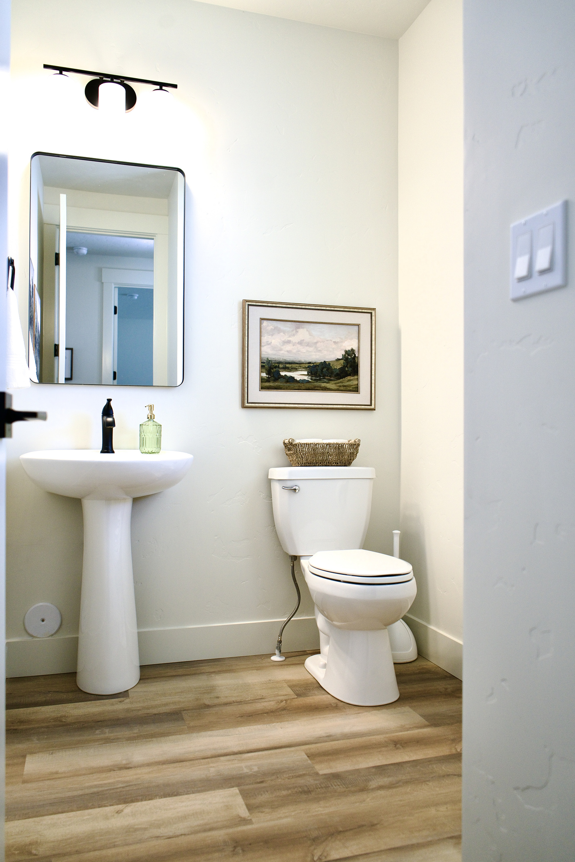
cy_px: 431
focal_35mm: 28
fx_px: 670
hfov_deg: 46.4
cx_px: 288
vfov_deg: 65.5
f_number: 4
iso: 640
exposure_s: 1/160
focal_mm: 28
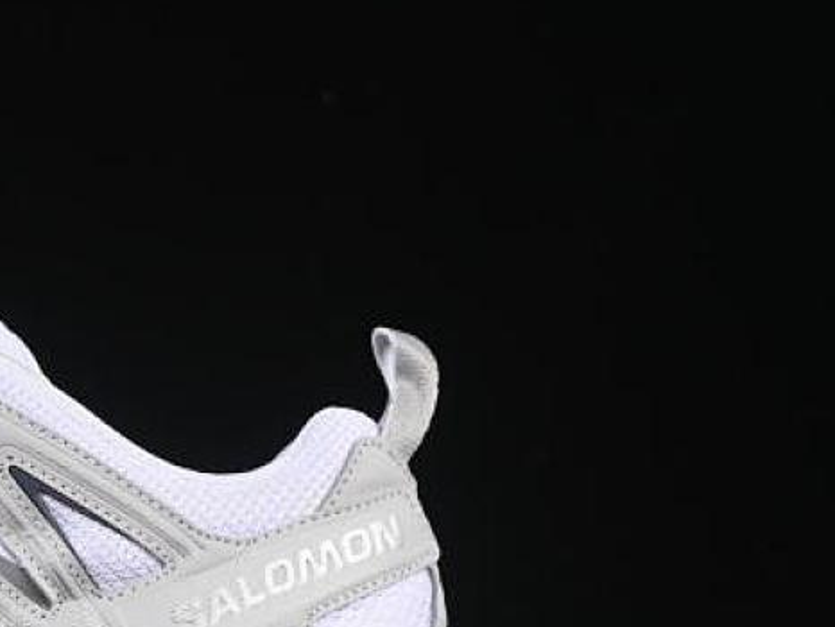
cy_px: 511
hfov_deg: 11.6
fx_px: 4030
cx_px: -122
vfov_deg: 8.9
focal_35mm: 167
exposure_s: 1/60
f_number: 8
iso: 160
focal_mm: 50
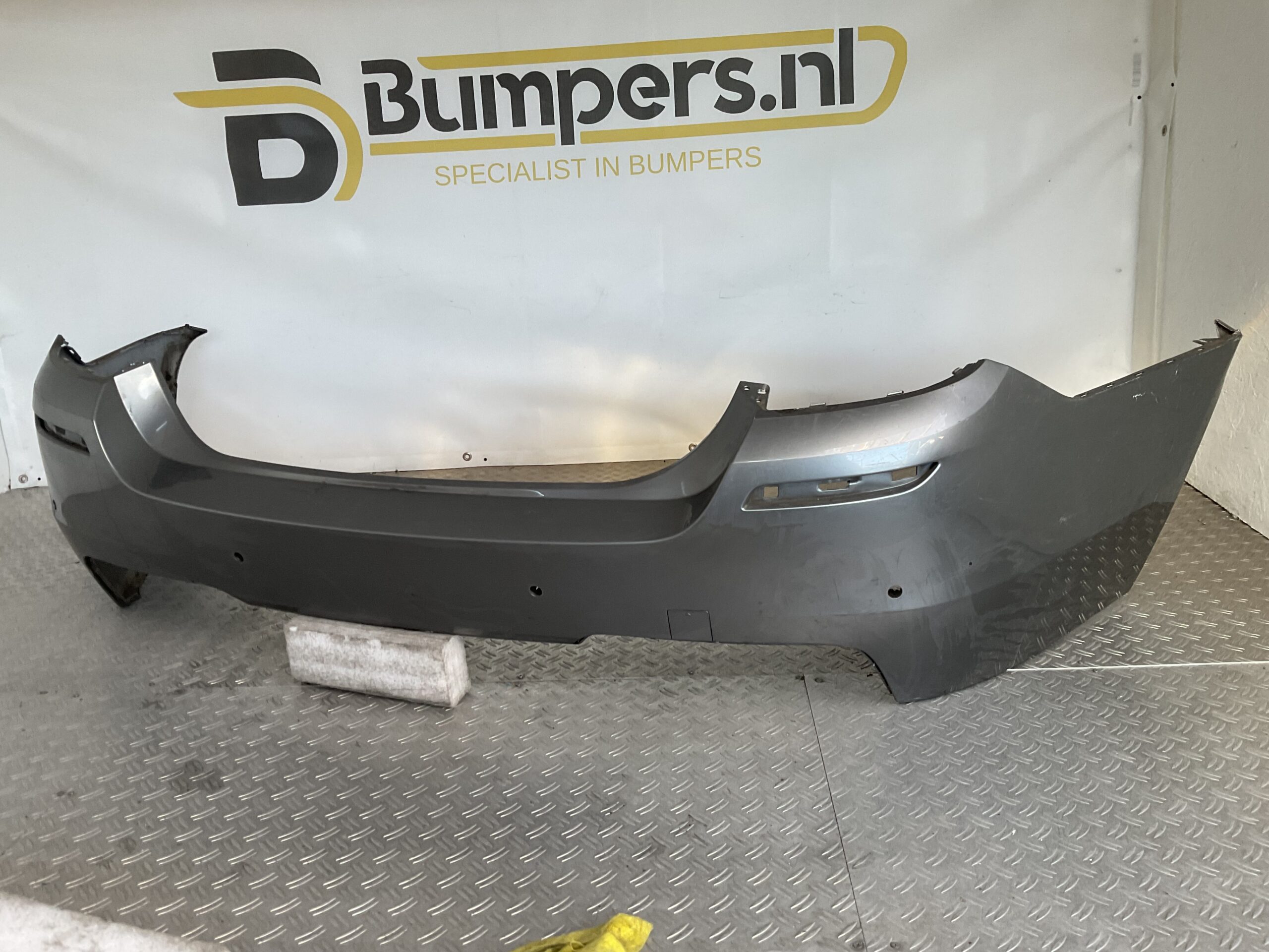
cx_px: 634
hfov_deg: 61.7
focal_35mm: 29
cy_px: 476
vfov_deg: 48.2
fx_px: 1063
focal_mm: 3
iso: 50
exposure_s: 1/120
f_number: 1.8
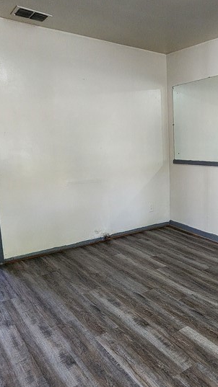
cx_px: 182
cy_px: 201
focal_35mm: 27
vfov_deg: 69.8
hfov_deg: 40.7
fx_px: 278
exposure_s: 1/60
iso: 400
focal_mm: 2.2
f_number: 2.2
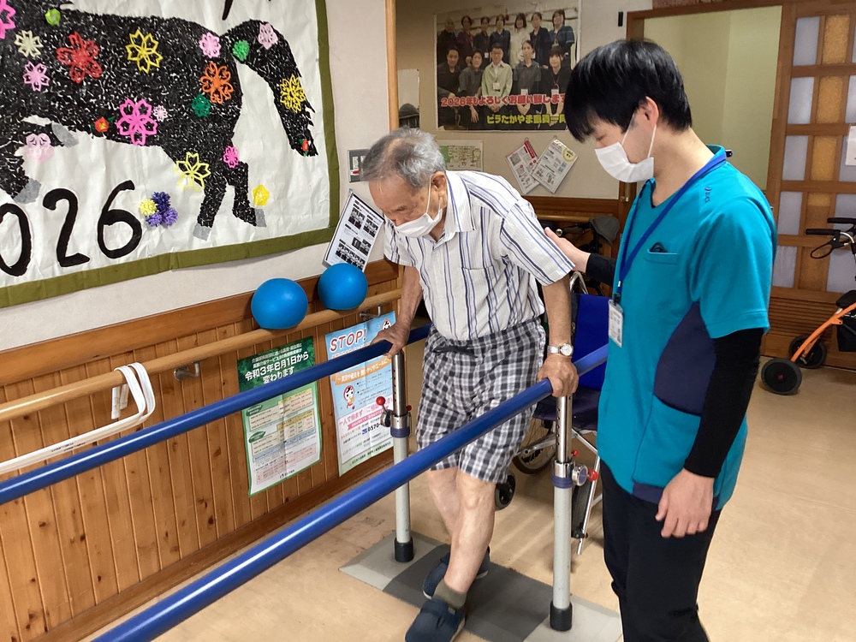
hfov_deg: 58.4
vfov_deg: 45.4
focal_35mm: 31
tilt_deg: -19.5
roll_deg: +0.3
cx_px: 428
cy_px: 321
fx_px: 767
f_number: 2.4
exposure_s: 1/60
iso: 125
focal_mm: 3.3
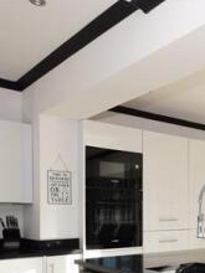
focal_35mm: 43
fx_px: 340
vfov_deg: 42.2
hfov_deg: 29.4
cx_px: 239
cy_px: 213
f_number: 16
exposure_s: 1/100
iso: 400
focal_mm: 10
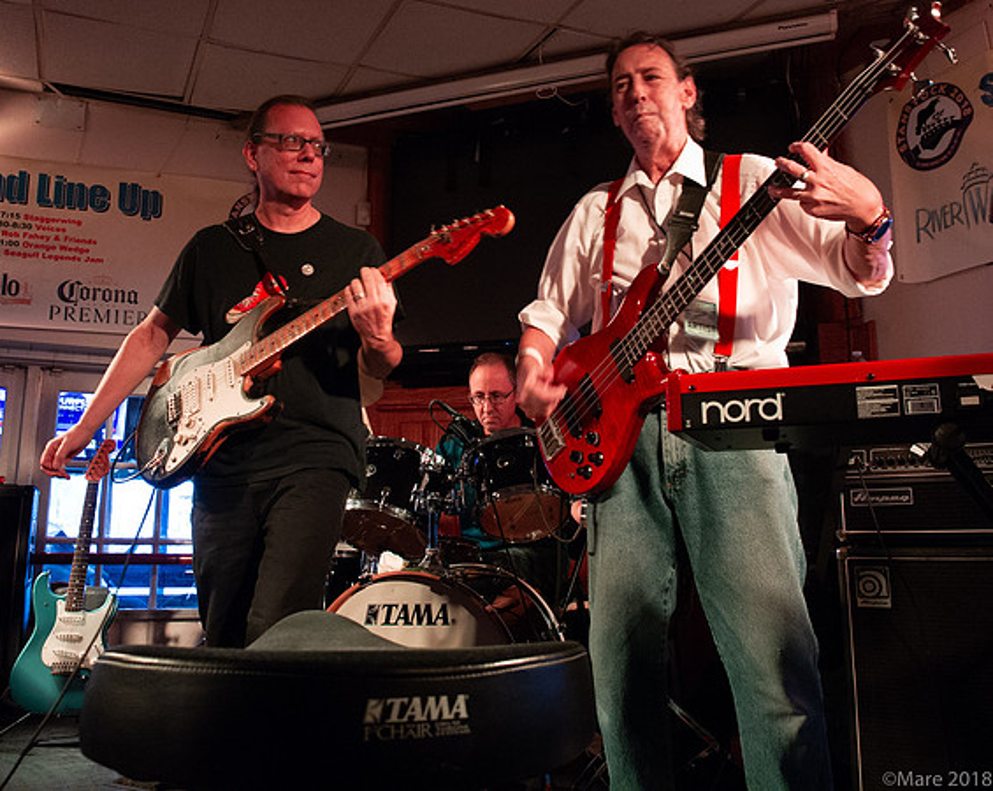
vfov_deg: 47.5
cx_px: 450
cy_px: 343
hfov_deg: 57.9
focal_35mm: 31
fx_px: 896
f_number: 6.3
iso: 6400
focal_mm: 24
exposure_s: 1/60
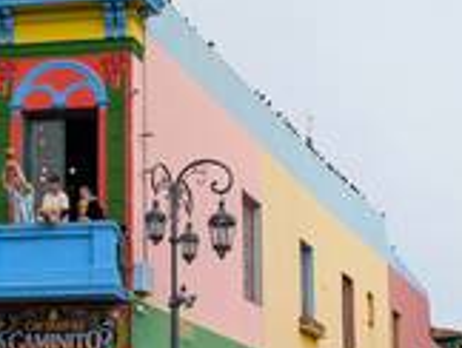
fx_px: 949
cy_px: 349
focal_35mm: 71
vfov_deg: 20.1
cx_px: 271
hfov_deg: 27.3
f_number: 1.68
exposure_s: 1/235
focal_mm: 6.9
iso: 22
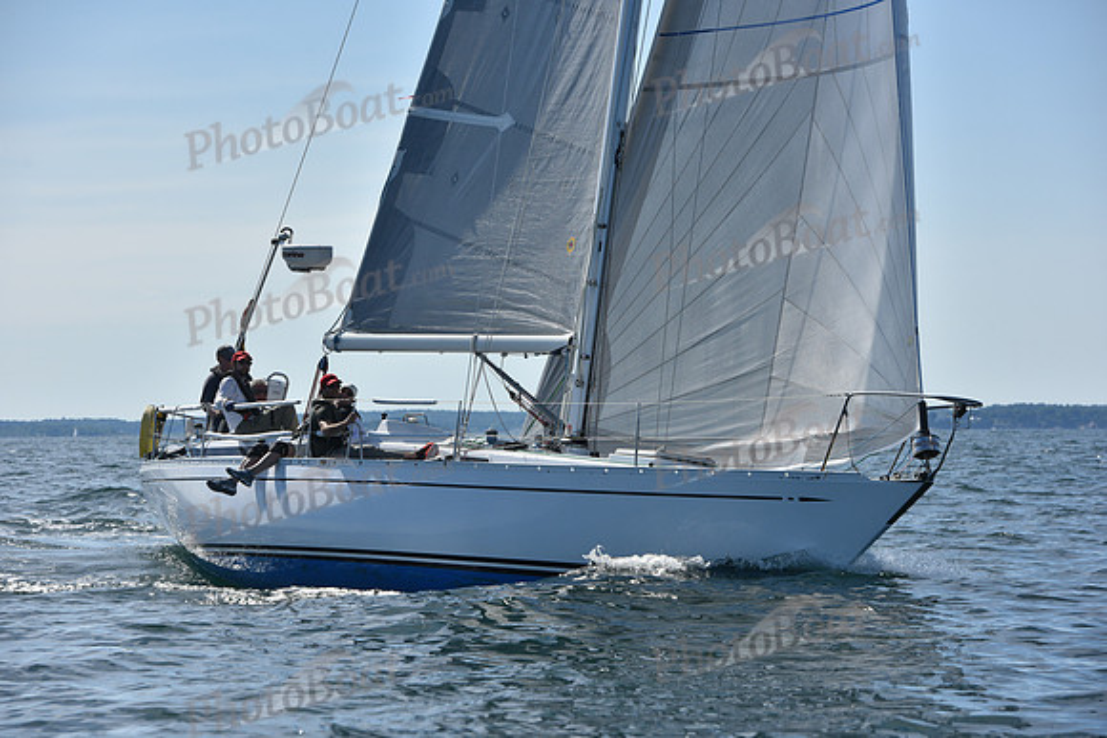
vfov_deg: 9.8
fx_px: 4306
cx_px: 554
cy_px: 369
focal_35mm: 140
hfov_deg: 14.7
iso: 250
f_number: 8
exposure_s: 1/1600
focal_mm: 140
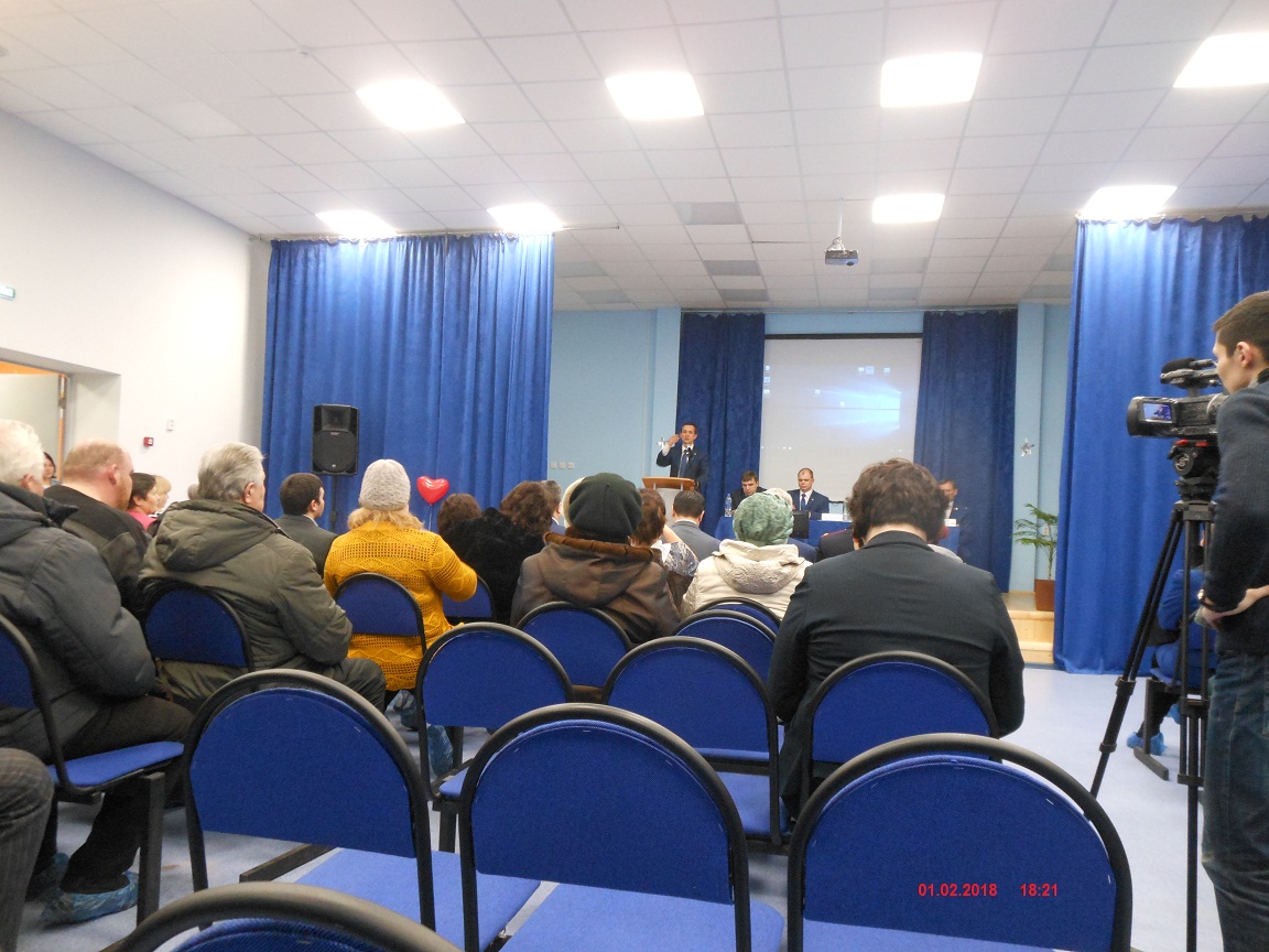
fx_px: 916
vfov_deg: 54.9
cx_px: 634
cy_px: 476
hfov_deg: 69.4
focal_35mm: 25
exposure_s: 1/20
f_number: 3.2
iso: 400
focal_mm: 4.5
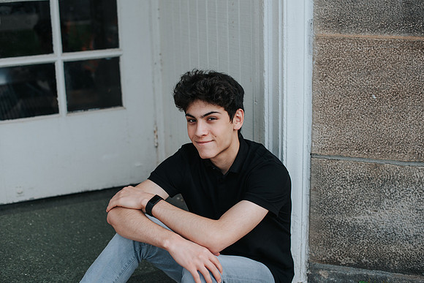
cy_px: 142
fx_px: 597
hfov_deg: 39.1
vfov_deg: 26.7
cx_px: 212
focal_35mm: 51
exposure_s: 1/800
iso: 125
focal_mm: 50
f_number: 2.8
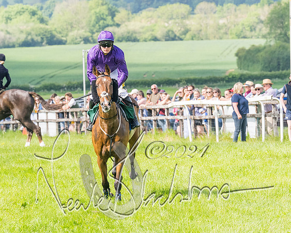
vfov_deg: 4.2
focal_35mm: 373
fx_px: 3208
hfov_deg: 5.2
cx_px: 134
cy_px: 99
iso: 400
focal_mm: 125
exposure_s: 1/1600
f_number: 5
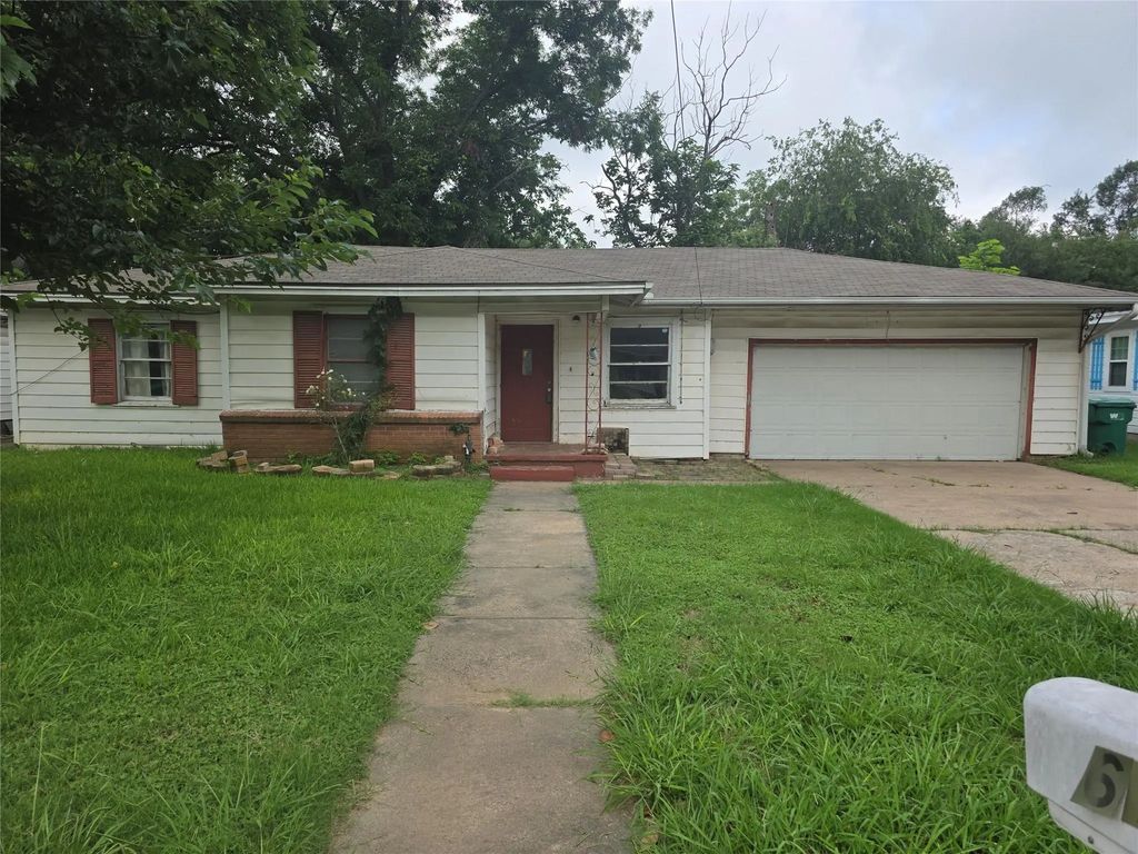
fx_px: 756
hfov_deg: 73.9
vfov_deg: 58.9
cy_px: 427
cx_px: 569
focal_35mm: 23
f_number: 1.7
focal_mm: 6.3
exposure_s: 1/2531
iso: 80
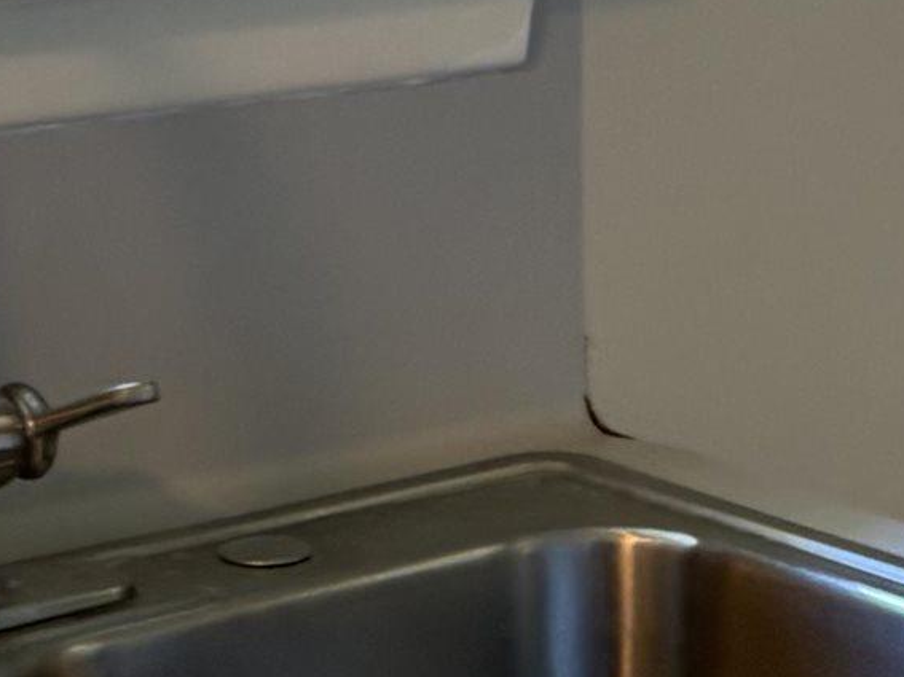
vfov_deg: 11.0
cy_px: 1023
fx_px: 3394
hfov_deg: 15.0
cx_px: 773
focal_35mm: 130
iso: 250
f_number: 1.78
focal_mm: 6.76
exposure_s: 1/60
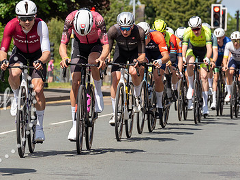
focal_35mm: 320
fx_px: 2219
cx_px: 49
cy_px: 58
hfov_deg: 6.2
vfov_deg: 4.6
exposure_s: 1/1000
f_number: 5.6
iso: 250
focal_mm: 124
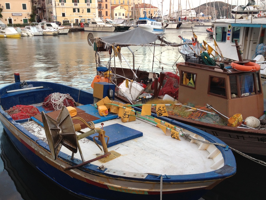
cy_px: 110
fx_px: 300
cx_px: 132
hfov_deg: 47.9
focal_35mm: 39
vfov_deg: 36.8
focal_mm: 4.28
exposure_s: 1/60
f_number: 2.4
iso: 80
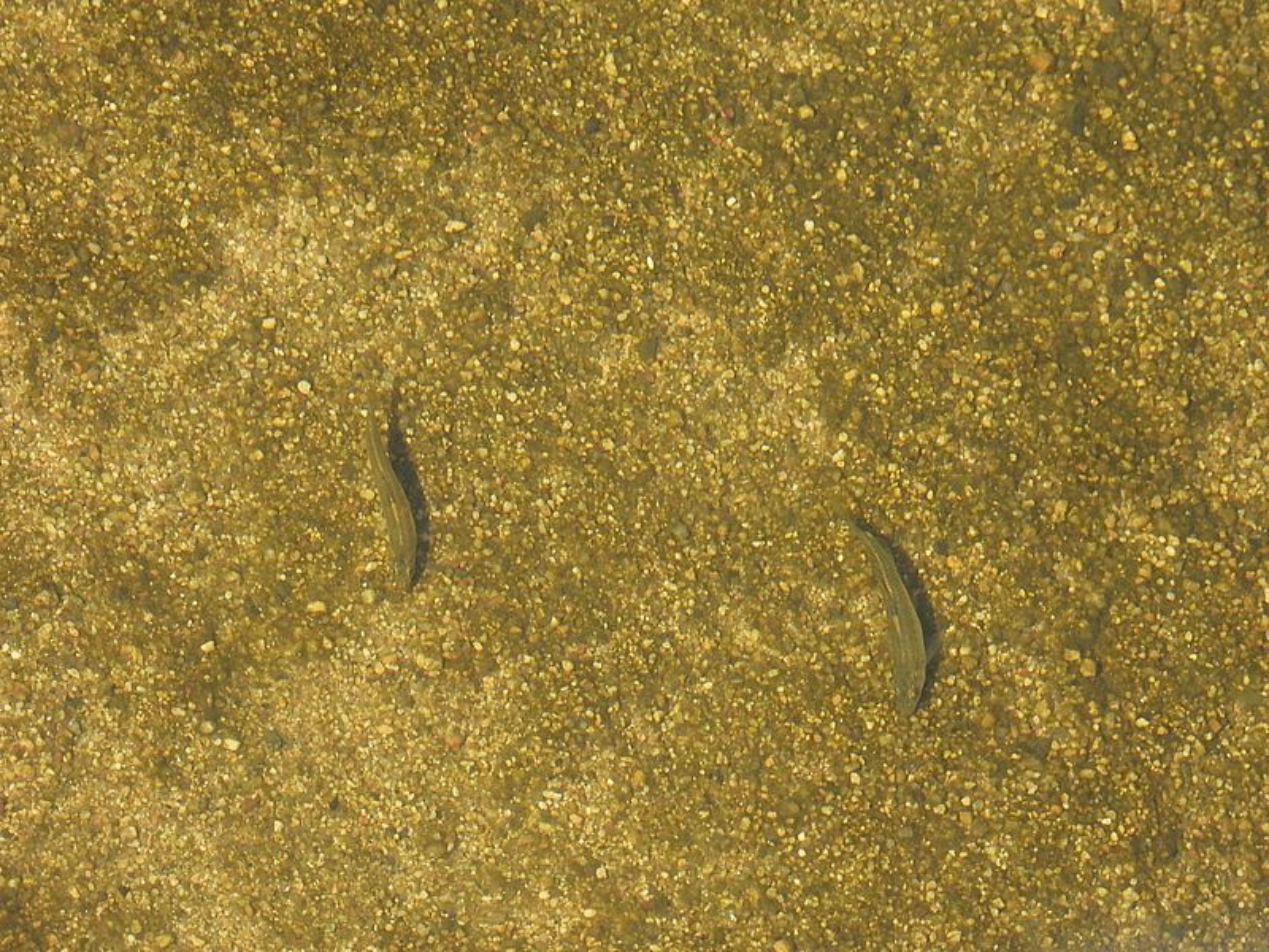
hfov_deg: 2.0
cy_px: 476
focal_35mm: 1000
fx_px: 36659
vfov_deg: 1.5
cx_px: 634
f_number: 5.6
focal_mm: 178
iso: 800
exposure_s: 1/1600
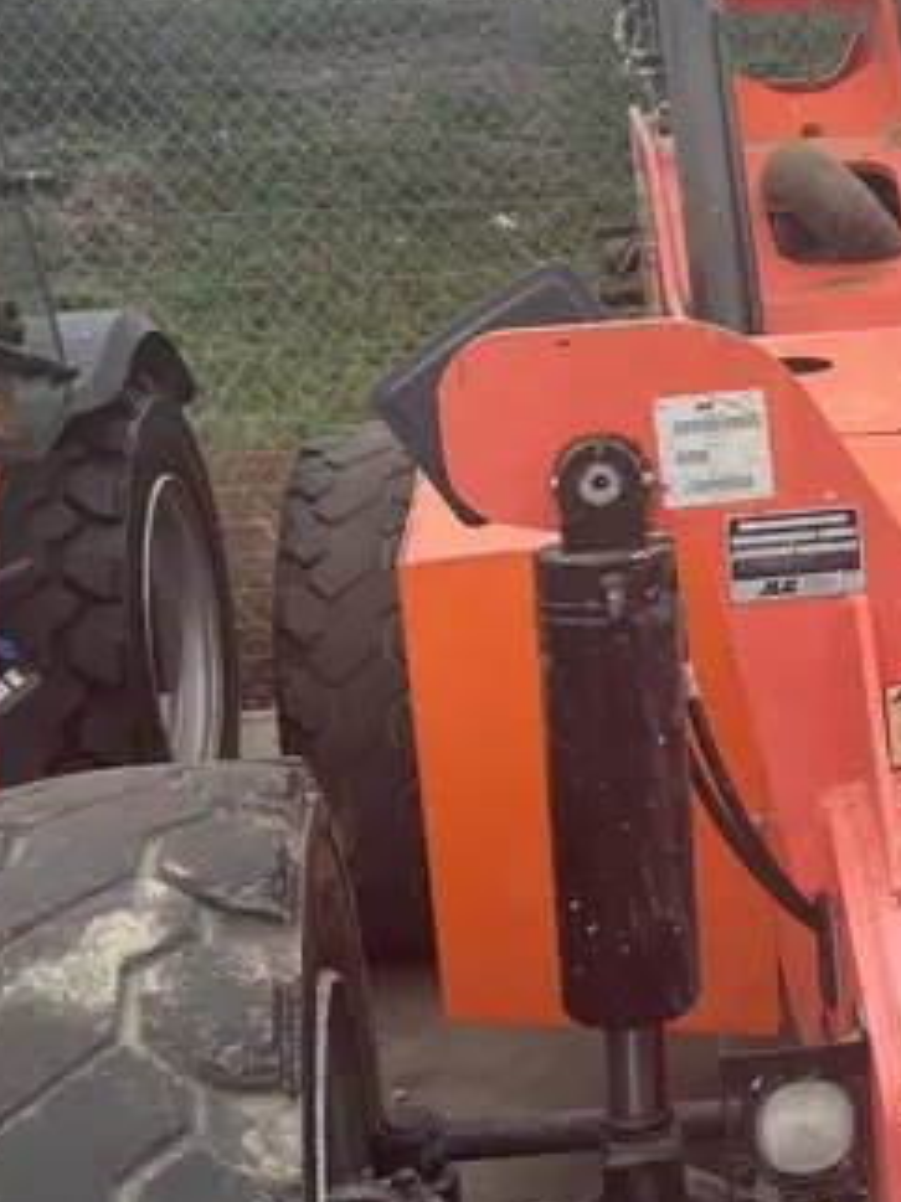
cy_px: 564
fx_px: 2049
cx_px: 938
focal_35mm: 59
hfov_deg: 23.6
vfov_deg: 32.7
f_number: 1.6
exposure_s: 1/2451
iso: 50
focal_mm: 4.2
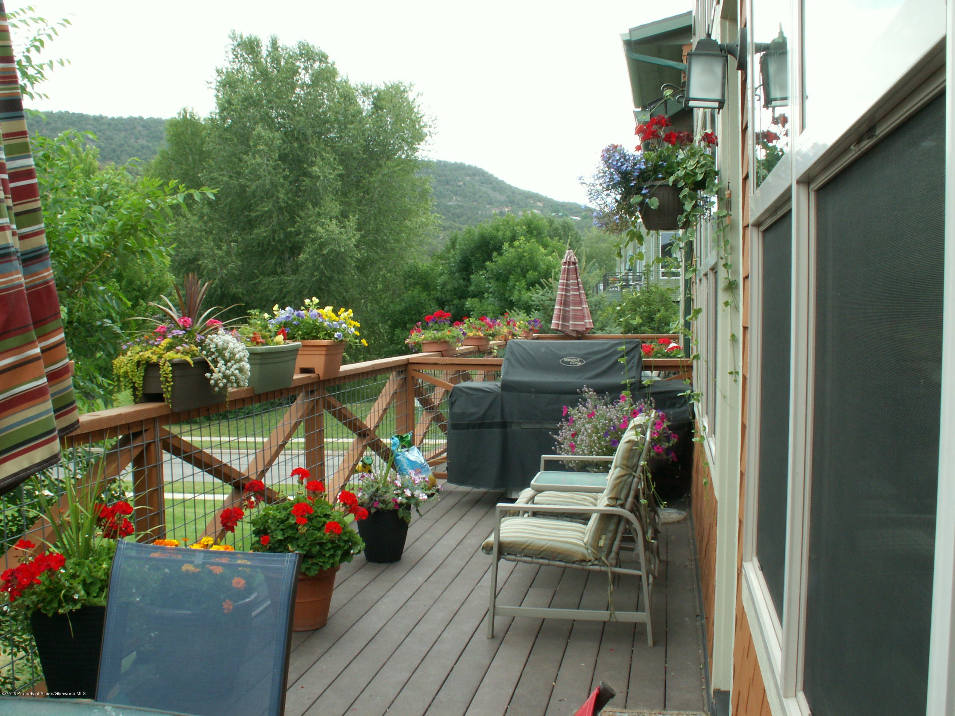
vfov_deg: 40.7
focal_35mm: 35
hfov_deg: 52.6
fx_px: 966
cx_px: 478
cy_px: 358
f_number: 7.1
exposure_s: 1/30
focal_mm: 5.86
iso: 50
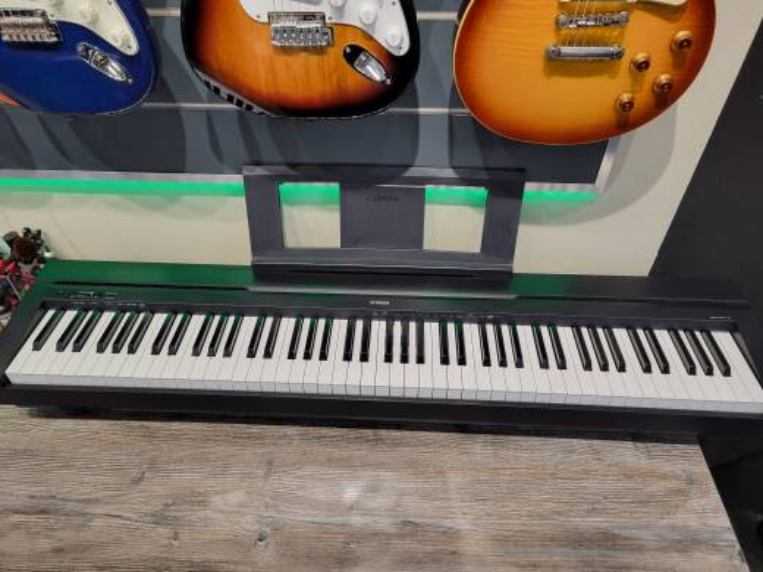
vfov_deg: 53.1
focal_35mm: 26
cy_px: 286
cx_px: 382
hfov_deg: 67.3
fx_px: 573
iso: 125
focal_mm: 5.4
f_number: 1.8
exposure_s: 1/120
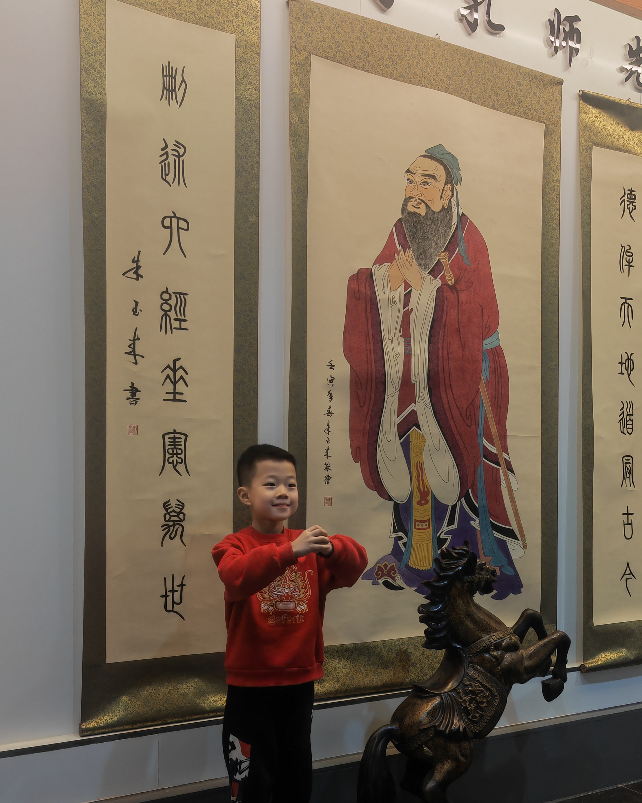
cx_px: 410
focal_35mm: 39
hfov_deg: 37.9
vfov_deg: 46.4
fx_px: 926
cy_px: 509
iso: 400
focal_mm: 5.52
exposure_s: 1/100
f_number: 1.9
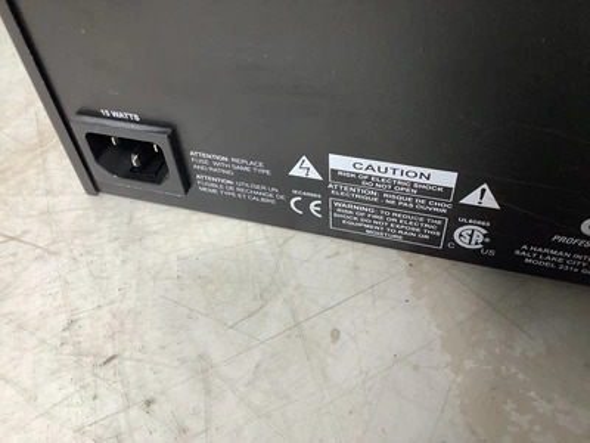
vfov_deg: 45.4
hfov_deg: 58.4
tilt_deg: -48.7
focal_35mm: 31
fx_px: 528
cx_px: 295
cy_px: 222
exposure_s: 1/60
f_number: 2.4
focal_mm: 3.3
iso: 100
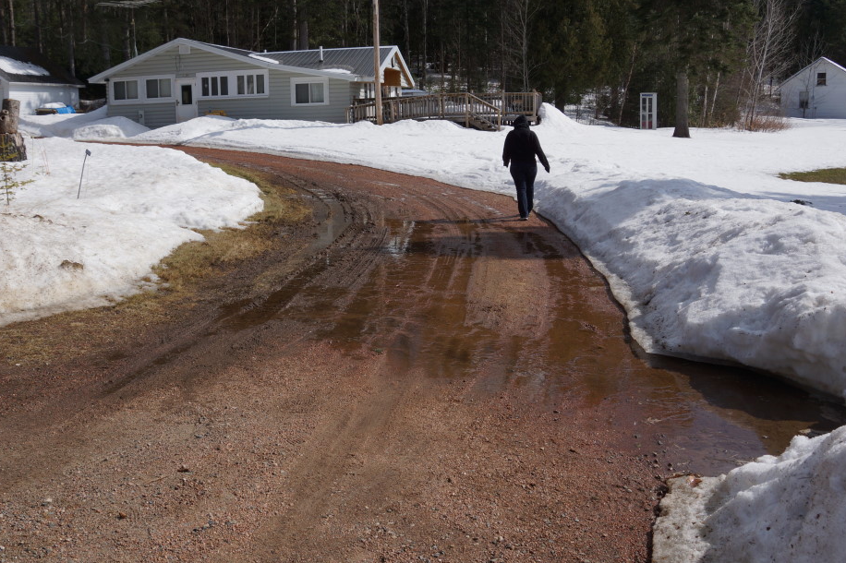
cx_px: 342
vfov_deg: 39.9
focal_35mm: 33
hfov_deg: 56.8
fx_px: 775
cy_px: 246
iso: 100
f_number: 8
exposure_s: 1/500
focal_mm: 18
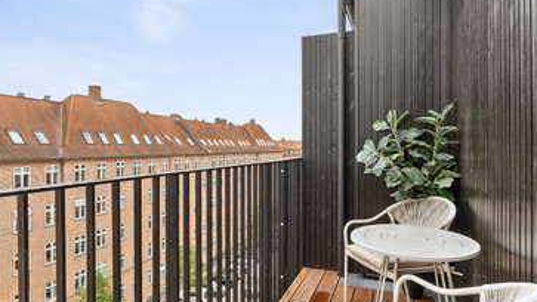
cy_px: 138
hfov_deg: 77.2
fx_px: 336
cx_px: 272
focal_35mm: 24
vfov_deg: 48.3
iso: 200
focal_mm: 13
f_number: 8
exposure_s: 1/15
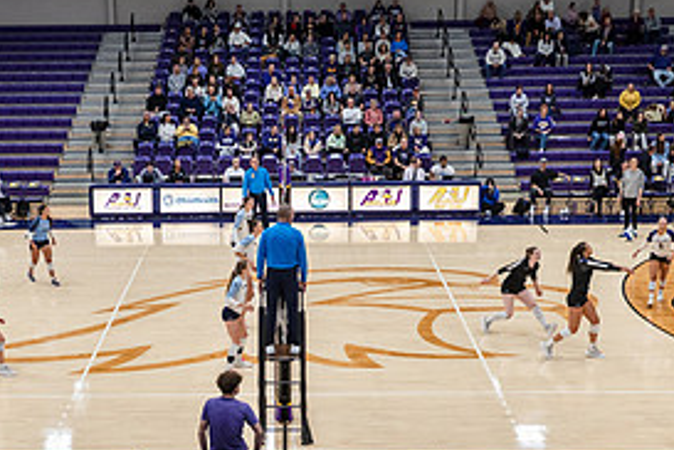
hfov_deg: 29.5
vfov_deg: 19.6
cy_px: 404
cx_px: 254
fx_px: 1273
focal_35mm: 68
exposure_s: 1/400
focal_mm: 32
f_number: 4
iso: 2500
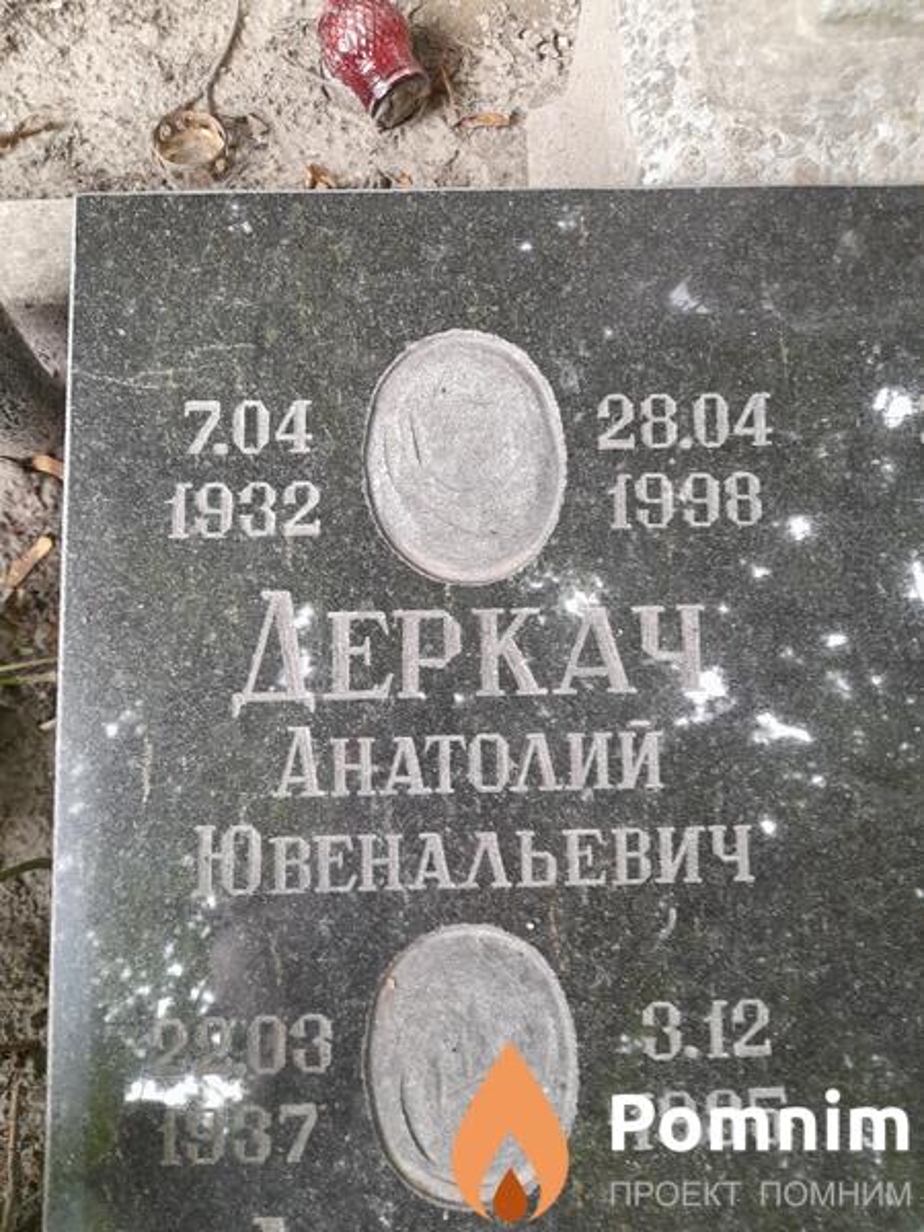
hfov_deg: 54.9
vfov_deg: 69.4
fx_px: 890
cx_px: 462
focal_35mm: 25
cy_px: 616
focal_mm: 4.6
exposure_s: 1/50
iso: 160
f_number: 2
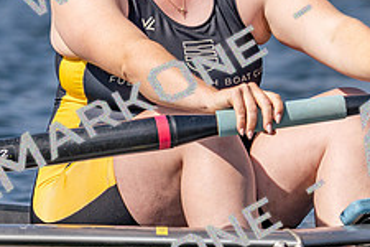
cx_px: 219
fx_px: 7050
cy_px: 21
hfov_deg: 3.0
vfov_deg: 2.0
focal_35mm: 686
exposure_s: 1/1600
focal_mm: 266
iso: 160
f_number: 5.6
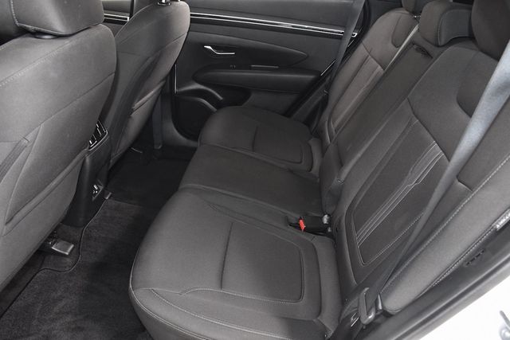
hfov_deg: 67.4
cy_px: 170
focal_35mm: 27
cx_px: 255
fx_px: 383
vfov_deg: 48.0
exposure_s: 1/50
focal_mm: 18
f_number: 5.6
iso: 2000
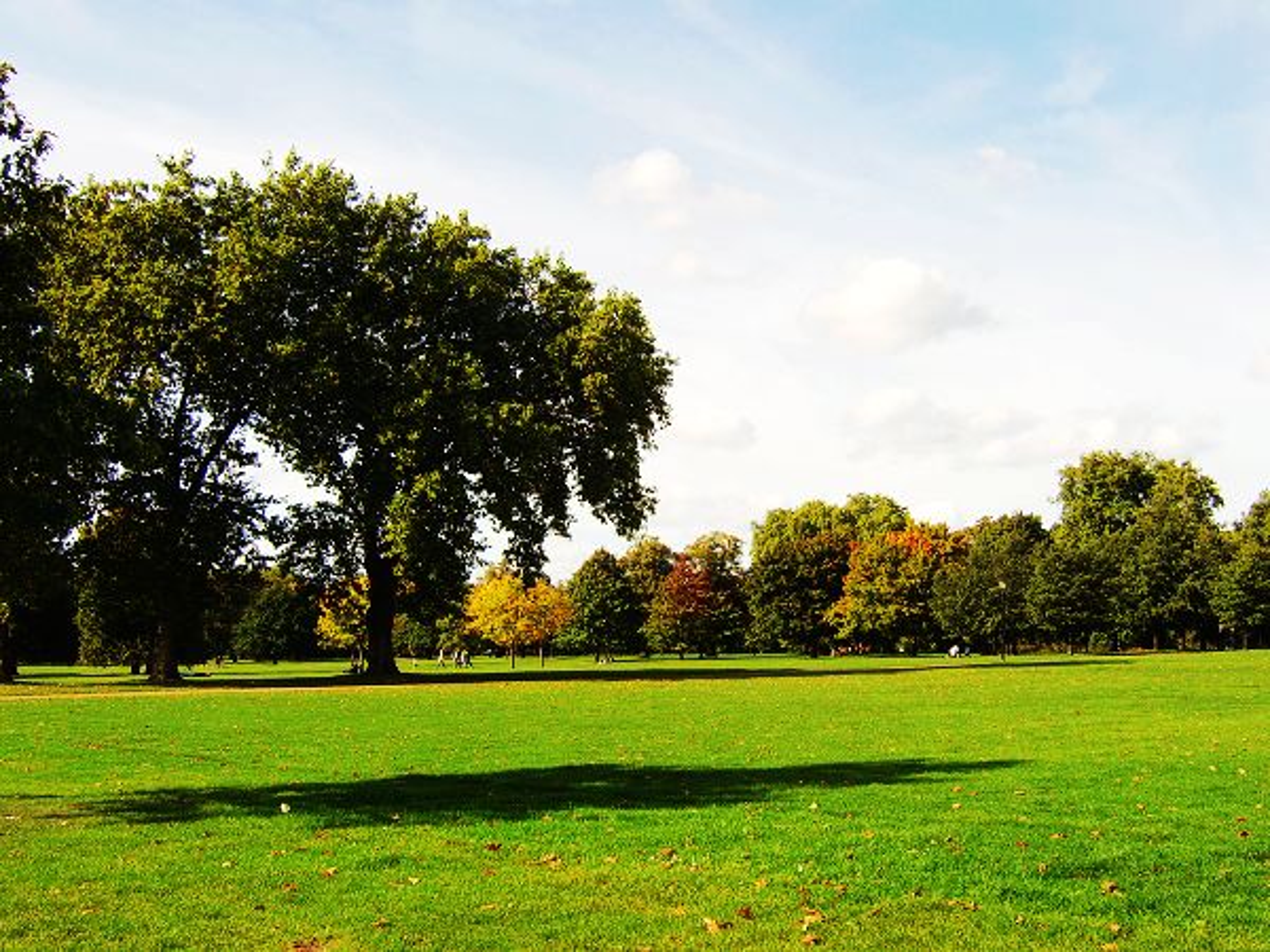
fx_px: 1137
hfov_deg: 58.4
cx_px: 635
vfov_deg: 45.4
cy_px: 476
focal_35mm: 31
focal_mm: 8.13
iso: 50
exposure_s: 1/192
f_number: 5.6
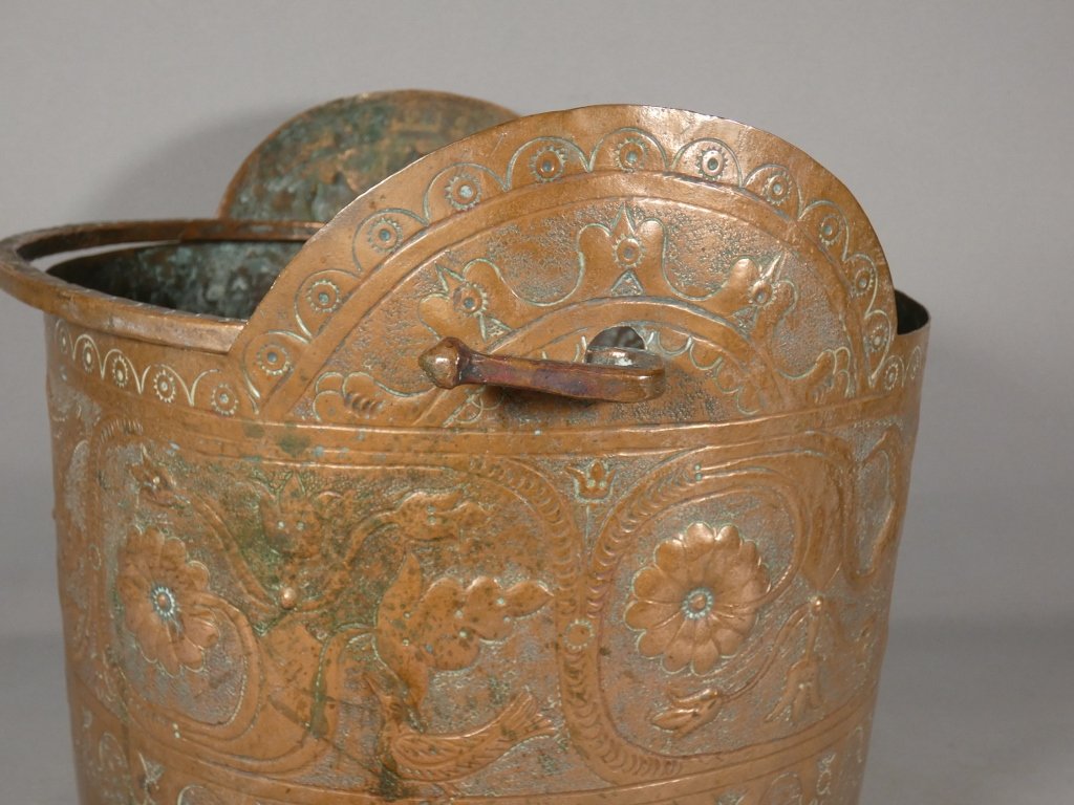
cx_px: 537
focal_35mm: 43
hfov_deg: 43.9
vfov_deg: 33.6
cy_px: 402
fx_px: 1334
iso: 200
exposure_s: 1/125
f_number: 3.7
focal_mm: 7.8
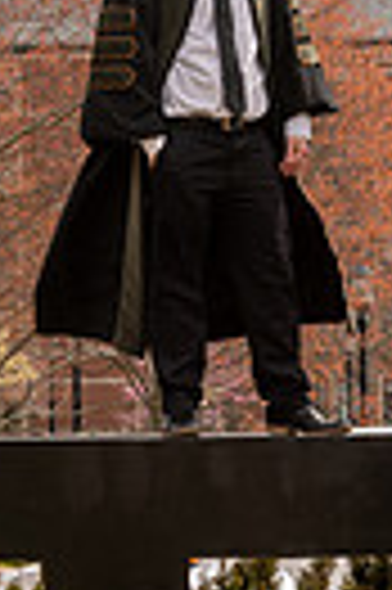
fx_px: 5355
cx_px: 241
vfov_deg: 6.3
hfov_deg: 4.2
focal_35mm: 327
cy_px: 302
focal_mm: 95
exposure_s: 1/125
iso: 125
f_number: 9
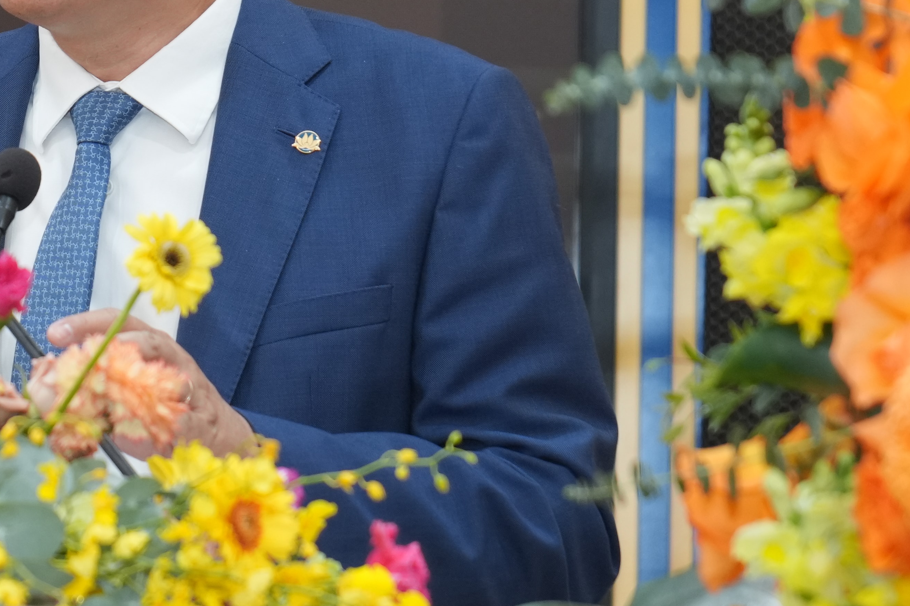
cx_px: -114
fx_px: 6268
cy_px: 102
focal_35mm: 248
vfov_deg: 5.5
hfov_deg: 8.2
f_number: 3.2
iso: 800
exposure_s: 1/250
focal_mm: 70
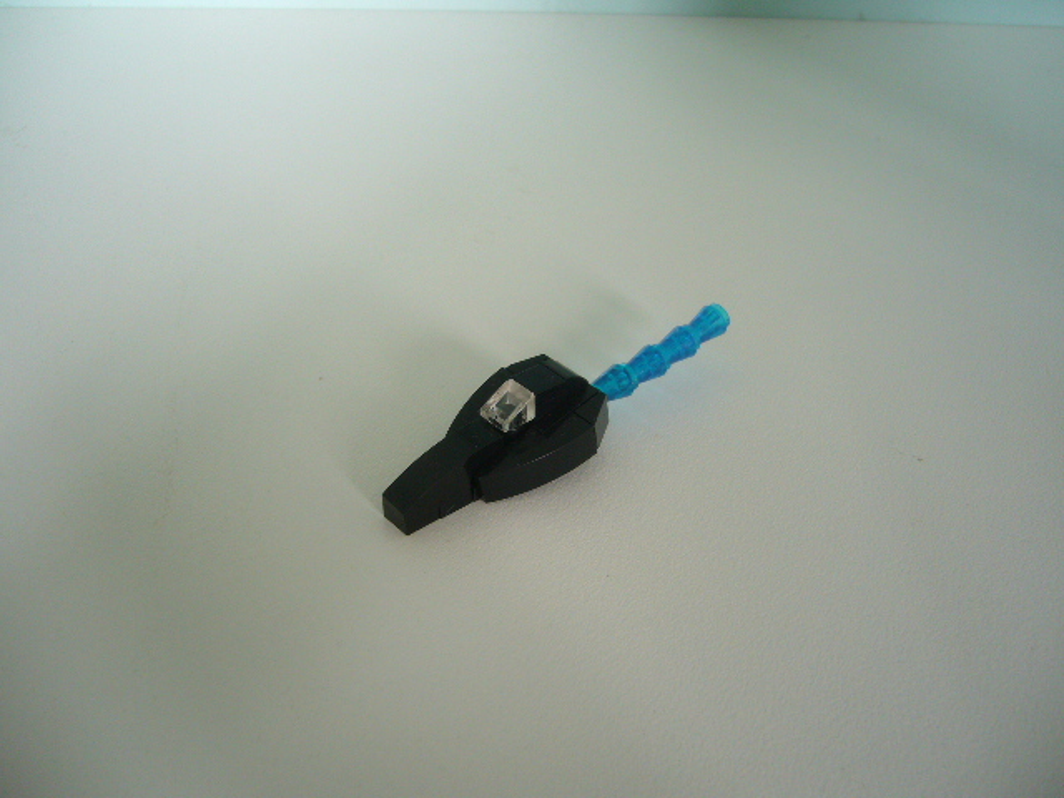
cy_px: 399
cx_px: 532
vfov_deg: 40.7
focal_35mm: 35
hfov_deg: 52.6
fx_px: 1076
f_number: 2.8
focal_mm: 5.8
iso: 100
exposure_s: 1/50
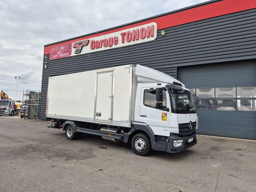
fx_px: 170
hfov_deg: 73.9
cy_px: 96
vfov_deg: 58.9
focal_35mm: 23
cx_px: 128
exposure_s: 1/822
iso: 25
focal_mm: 5.4
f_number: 1.8
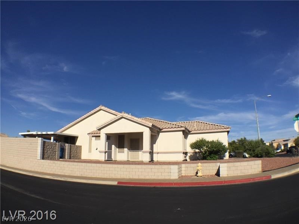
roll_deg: -2.1
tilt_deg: +13.5
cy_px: 112
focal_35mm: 29
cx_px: 150
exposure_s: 1/4405
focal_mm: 4.15
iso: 32
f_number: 2.2
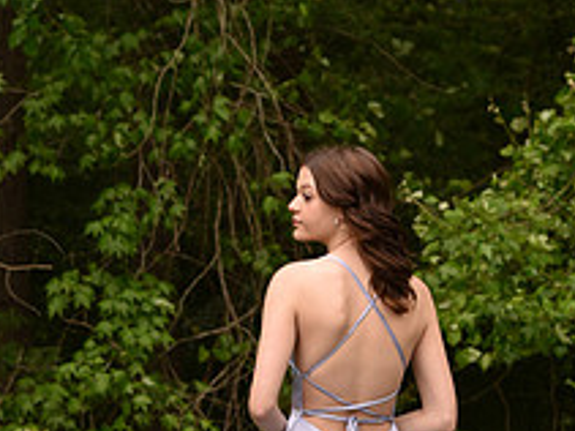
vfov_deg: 6.6
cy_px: 518
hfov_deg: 8.8
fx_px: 3735
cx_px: 247
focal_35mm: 225
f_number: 6.3
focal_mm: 85
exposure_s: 1/320
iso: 200
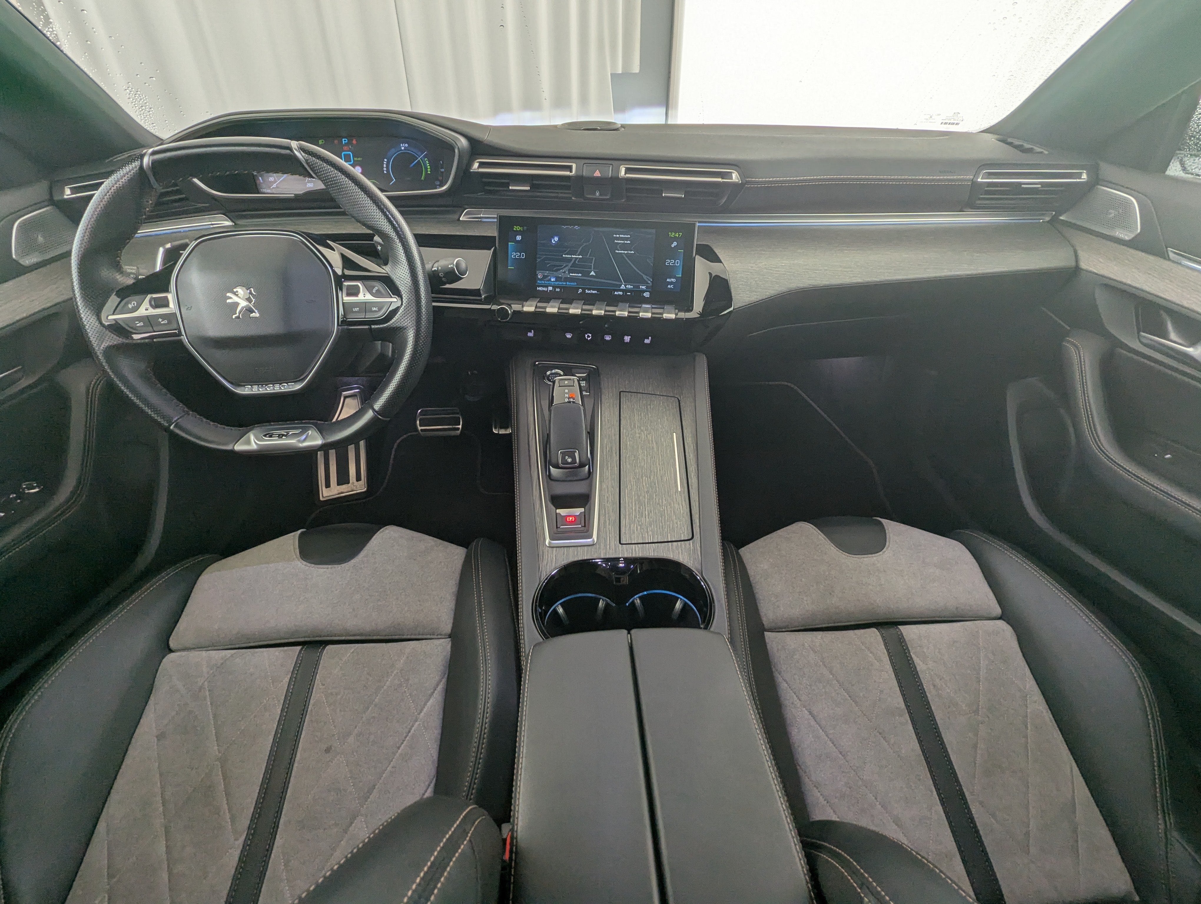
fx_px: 556
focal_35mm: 16
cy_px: 452
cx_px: 600
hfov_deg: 94.4
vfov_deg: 78.2
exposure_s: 1/62.3
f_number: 2.2
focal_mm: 2.35
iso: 61
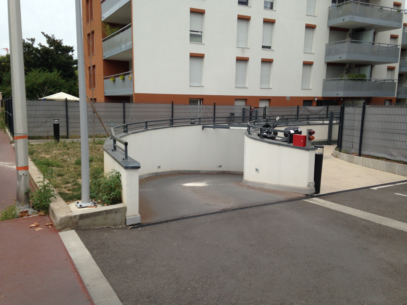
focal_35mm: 33
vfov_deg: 42.9
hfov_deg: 55.4
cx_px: 204
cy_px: 152
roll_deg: +1.0
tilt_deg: -9.3
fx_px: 388
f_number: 2.4
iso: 50
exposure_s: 1/1043
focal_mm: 4.12
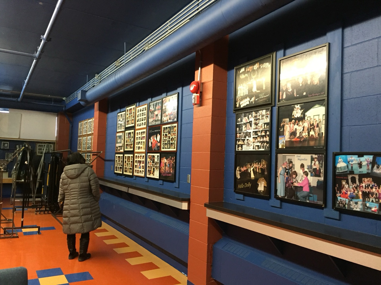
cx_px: 190
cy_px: 142
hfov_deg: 61.7
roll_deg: -2.2
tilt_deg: +0.8
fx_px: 319
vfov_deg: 48.2
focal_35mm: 29
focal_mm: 4.15
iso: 250
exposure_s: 1/15
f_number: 2.2
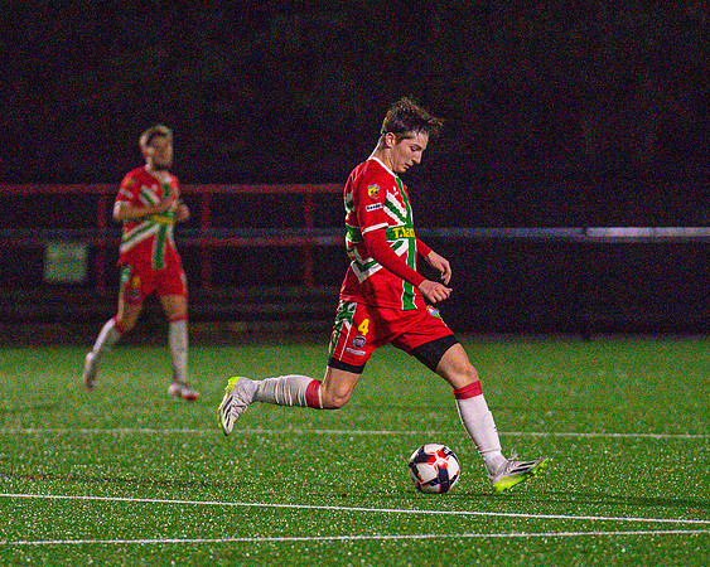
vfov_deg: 3.8
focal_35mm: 406
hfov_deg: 4.8
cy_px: 309
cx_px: 329
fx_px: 8535
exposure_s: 1/2000
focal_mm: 210
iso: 12800
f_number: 2.8
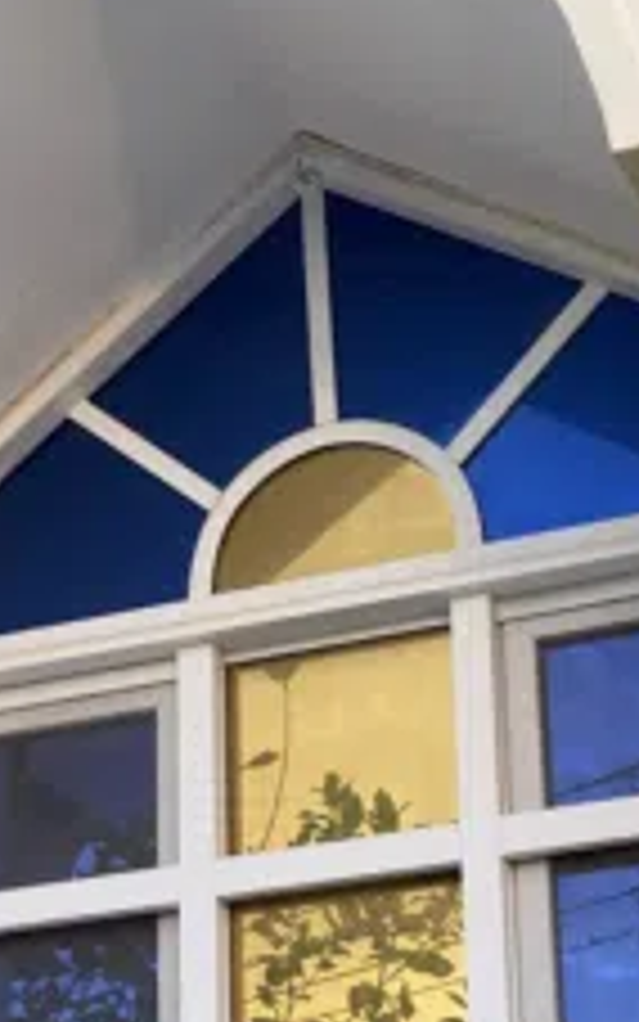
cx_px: 297
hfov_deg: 13.5
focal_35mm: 97
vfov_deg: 21.1
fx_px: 2701
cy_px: 873
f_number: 2
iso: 125
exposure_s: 1/121
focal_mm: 6
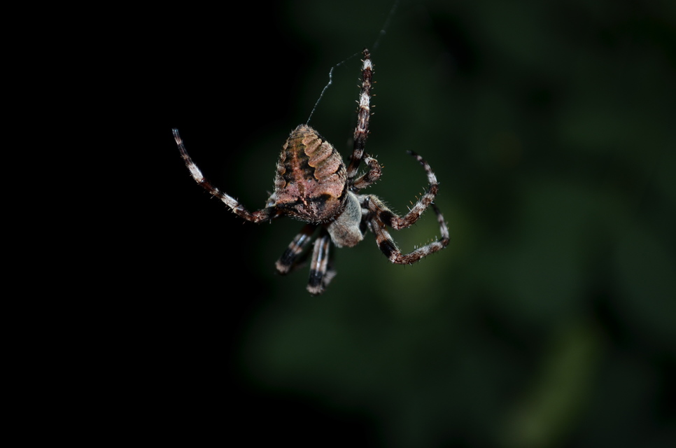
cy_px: 224
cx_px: 338
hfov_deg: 24.7
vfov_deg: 16.5
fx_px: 1546
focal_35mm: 82
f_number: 5.6
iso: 200
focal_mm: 55
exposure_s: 1/125
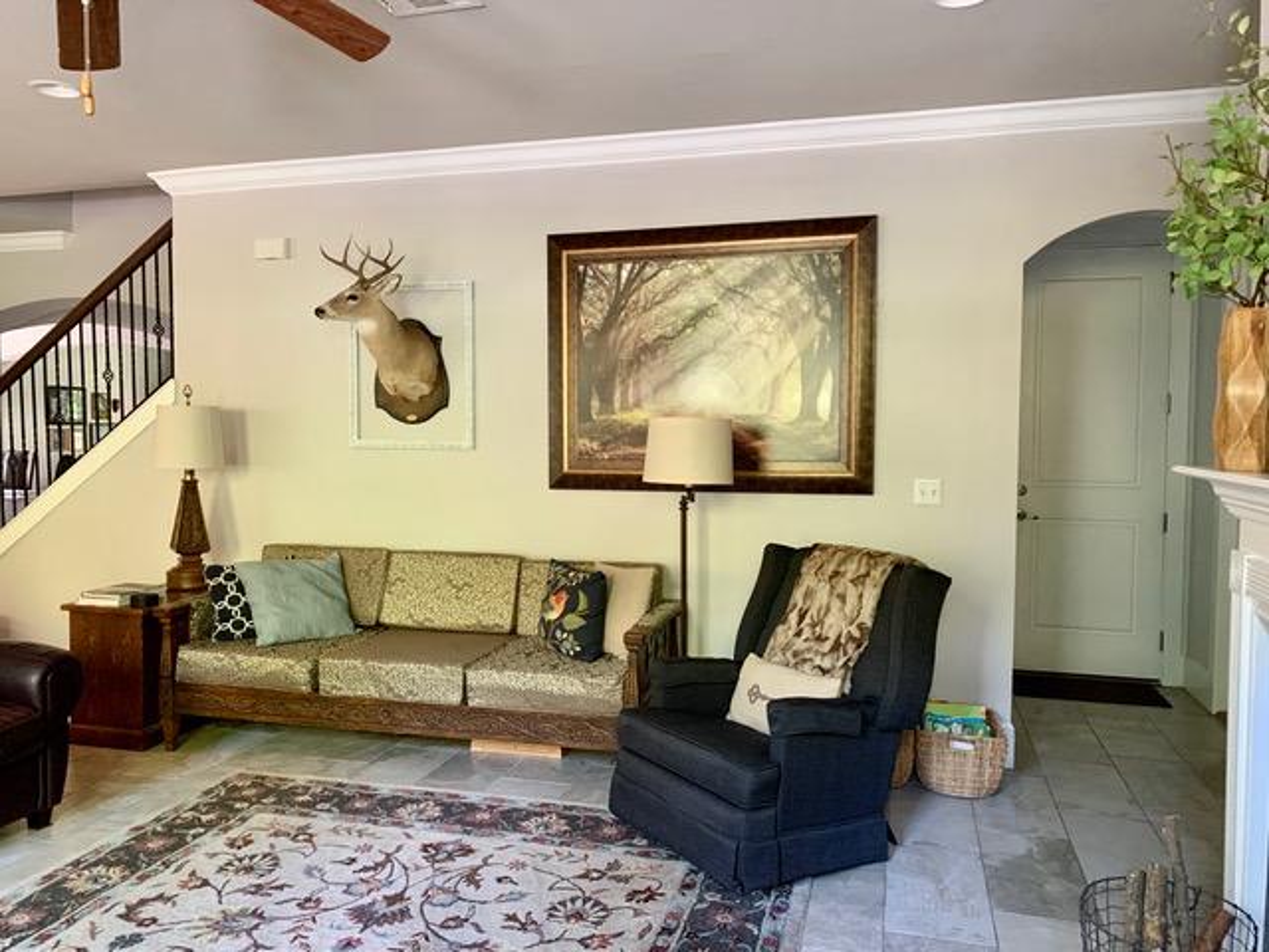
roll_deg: -0.7
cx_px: 634
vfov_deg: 53.1
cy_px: 476
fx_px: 953
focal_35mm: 26
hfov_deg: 67.3
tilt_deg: -2.9
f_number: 1.8
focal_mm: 4.25
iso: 400
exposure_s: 1/57
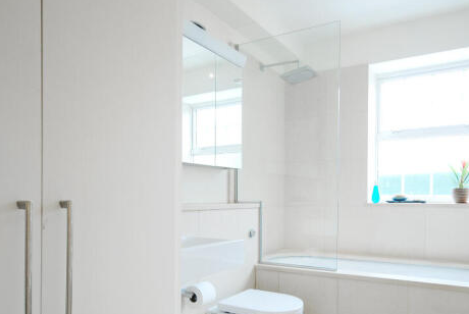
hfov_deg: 65.7
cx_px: 267
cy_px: 193
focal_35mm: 28
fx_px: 361
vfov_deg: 46.6
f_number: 6.3
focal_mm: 13
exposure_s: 1/25
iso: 400
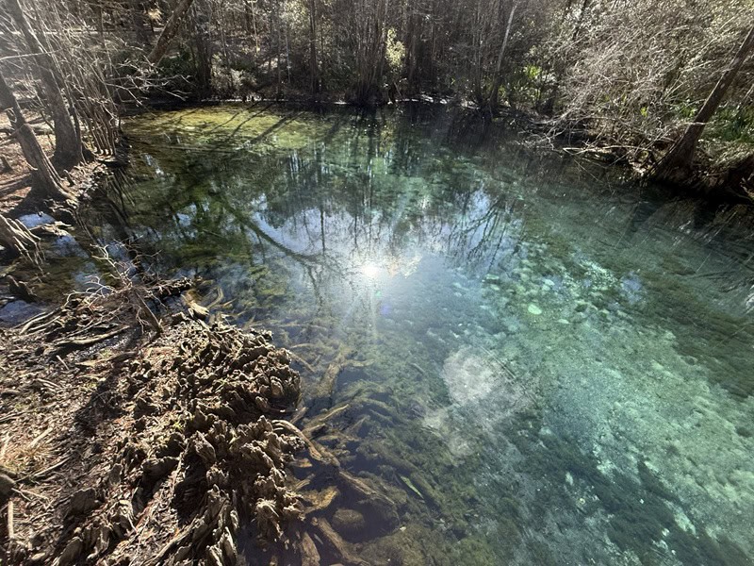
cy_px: 283
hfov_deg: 102.1
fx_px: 305
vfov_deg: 85.7
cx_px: 377
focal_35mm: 14
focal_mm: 2.2
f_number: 2.2
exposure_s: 1/742
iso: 64
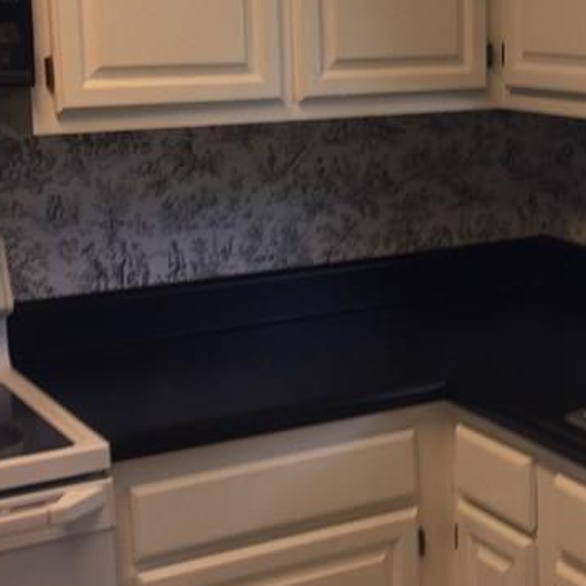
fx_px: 1417
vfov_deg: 23.3
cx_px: 512
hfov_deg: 22.9
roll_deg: +0.4
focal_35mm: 74
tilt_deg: -8.1
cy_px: 206
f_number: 2.2
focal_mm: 4.15
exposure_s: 1/40
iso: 32
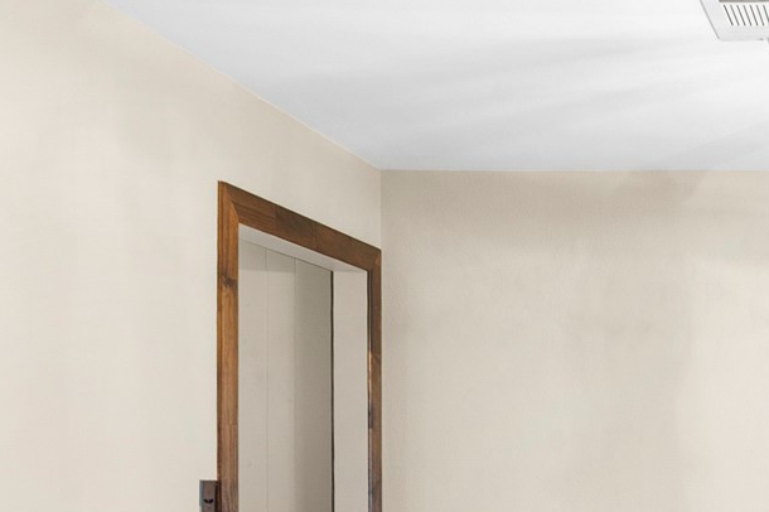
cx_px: 903
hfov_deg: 30.3
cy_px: 503
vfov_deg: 22.9
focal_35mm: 57
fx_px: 1217
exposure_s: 1/50
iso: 500
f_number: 11
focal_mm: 16
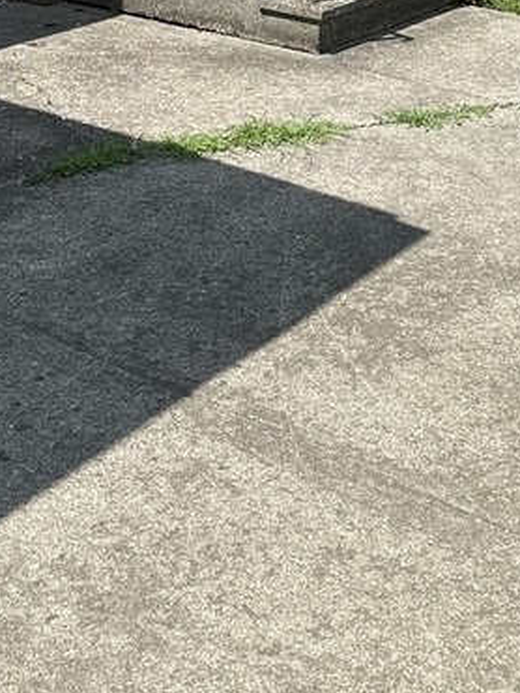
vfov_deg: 25.2
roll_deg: -1.9
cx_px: 301
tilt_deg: -8.1
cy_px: -120
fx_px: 1400
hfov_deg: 21.0
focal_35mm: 70
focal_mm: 6.86
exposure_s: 1/3247
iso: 80
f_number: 1.78
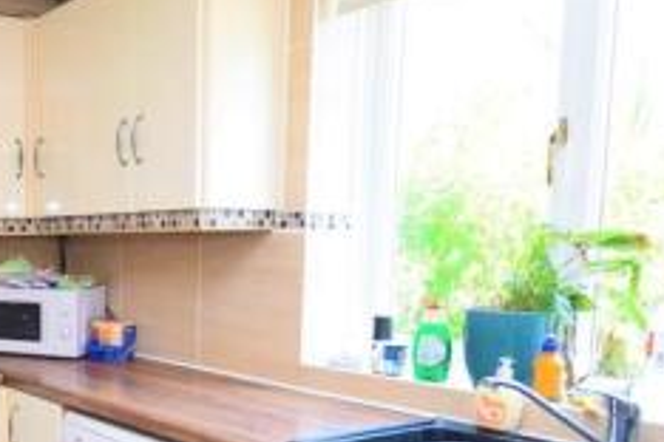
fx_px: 775
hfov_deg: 41.3
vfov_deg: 31.3
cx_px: 21
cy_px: 336
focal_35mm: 42
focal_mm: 10
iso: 450
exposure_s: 1/60
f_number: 4
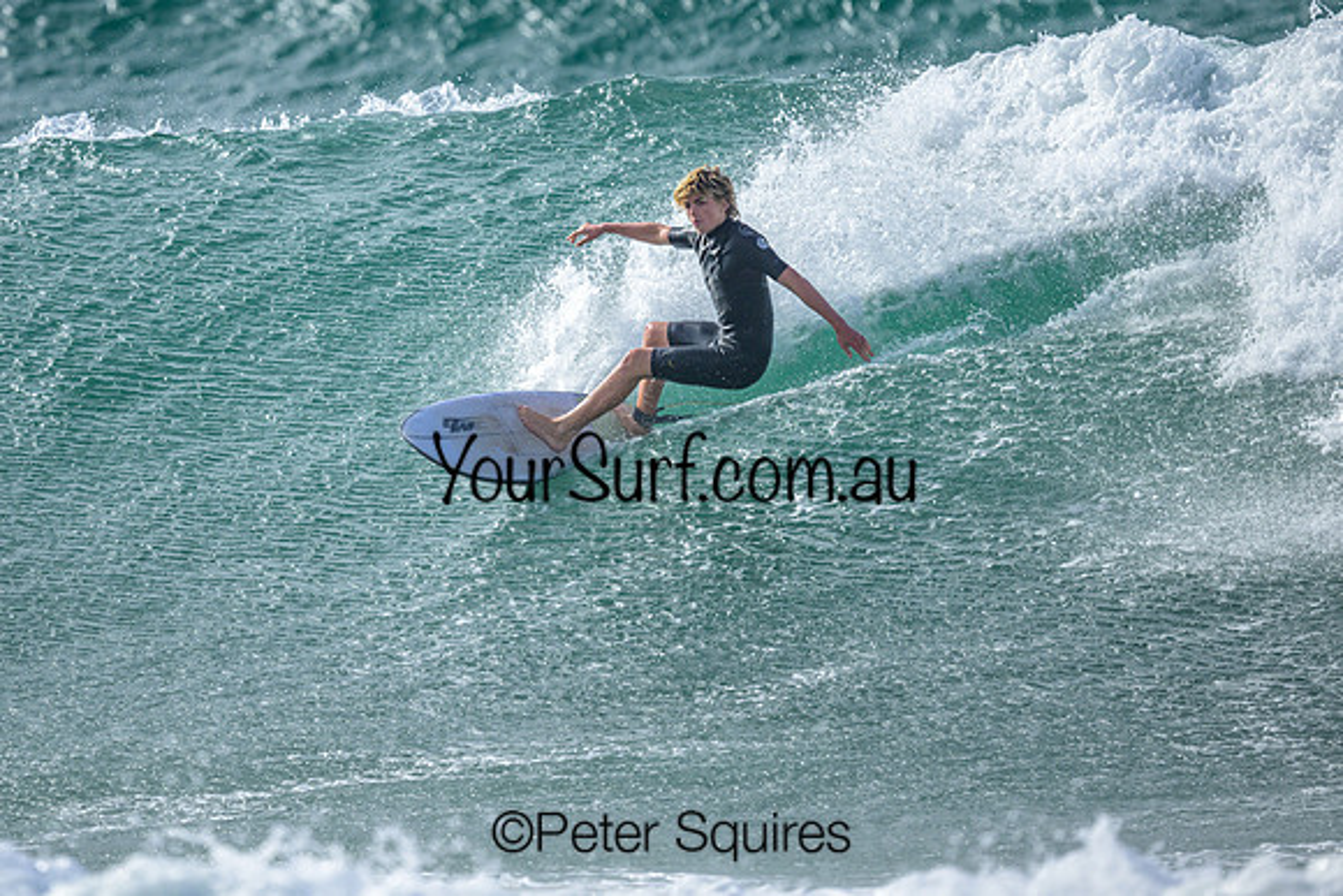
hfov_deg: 2.1
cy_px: 353
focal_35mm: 970
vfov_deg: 1.4
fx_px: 36176
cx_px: 550
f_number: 6.3
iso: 250
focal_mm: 800
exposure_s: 1/2000
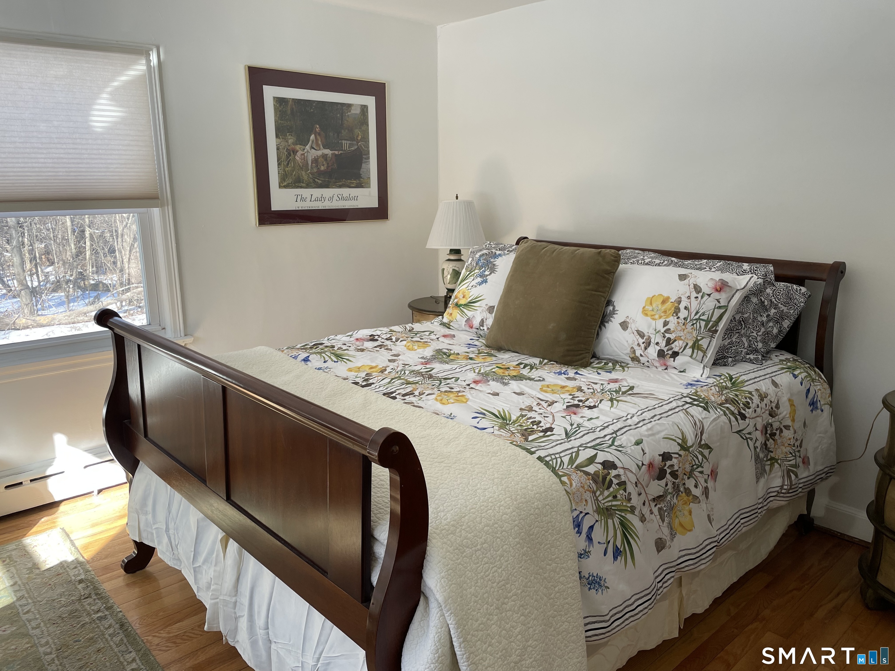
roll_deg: +0.6
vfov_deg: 53.1
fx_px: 672
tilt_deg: -13.2
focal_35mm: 26
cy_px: 336
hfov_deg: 67.3
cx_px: 448
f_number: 1.6
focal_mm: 4.2
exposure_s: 1/157
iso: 32
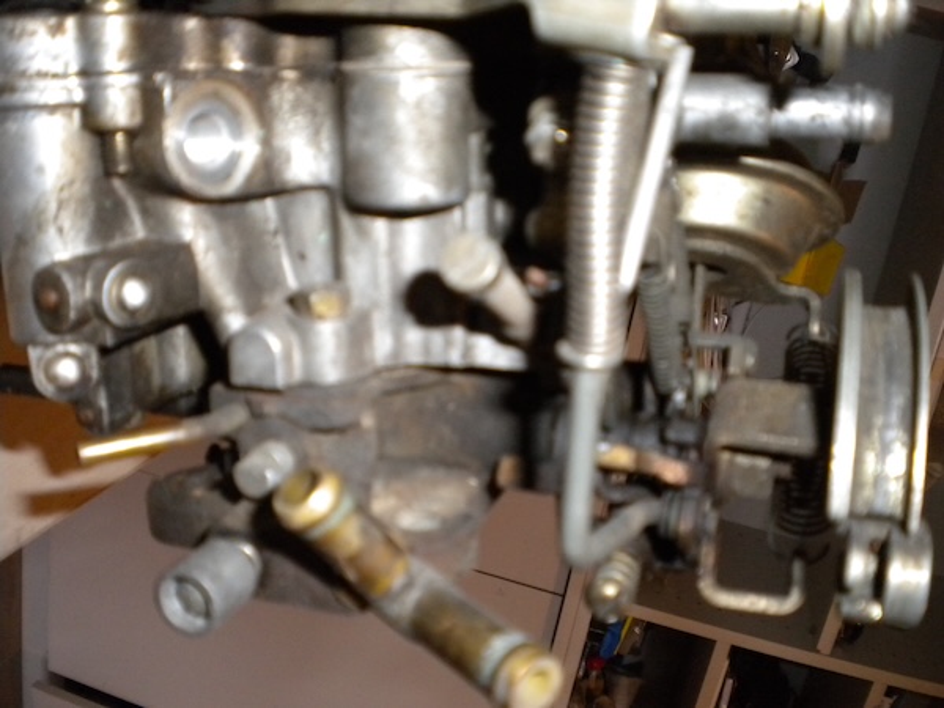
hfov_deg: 52.6
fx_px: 954
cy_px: 354
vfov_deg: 40.7
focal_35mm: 35
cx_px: 472
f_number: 3.1
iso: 400
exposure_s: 1/30
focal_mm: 6.3
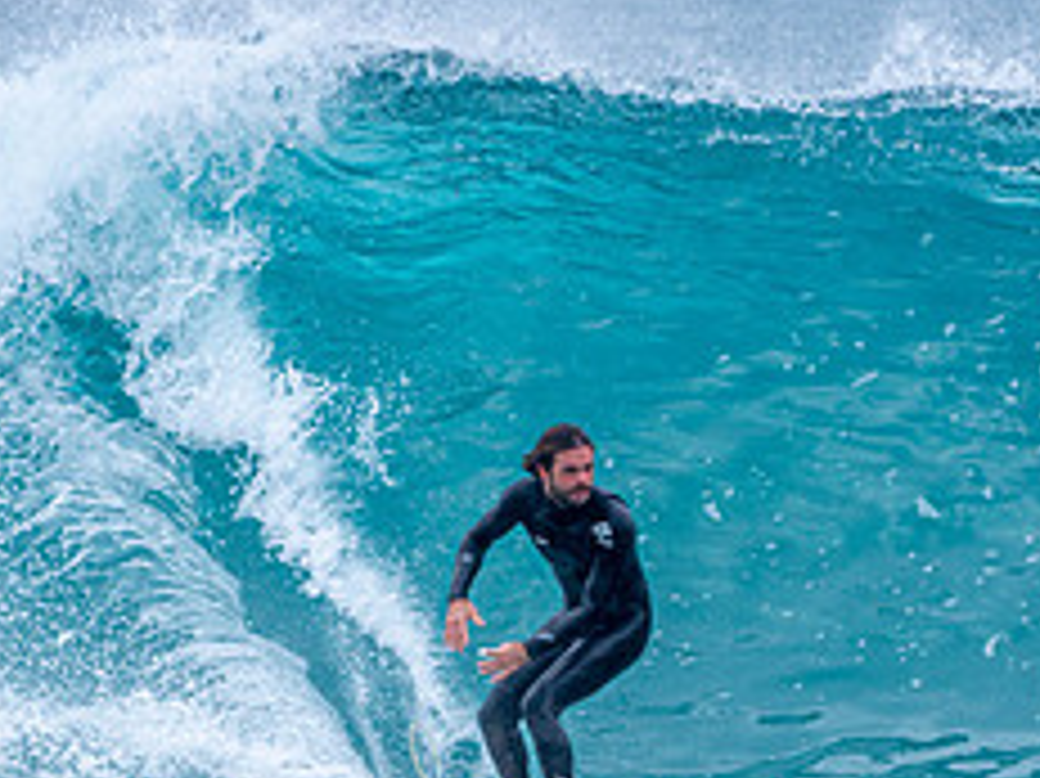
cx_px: 635
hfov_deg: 1.1
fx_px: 54351
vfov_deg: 0.8
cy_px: 816
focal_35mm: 1810
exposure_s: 1/640
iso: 280
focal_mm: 500
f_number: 5.6
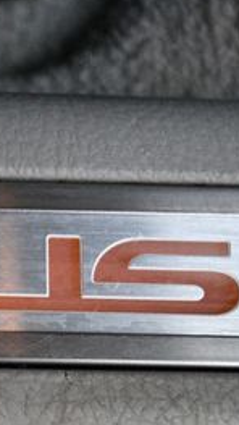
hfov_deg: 11.0
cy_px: 307
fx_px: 1205
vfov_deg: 19.9
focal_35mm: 107
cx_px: -102
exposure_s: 1/100
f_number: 4.5
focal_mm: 28
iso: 3200
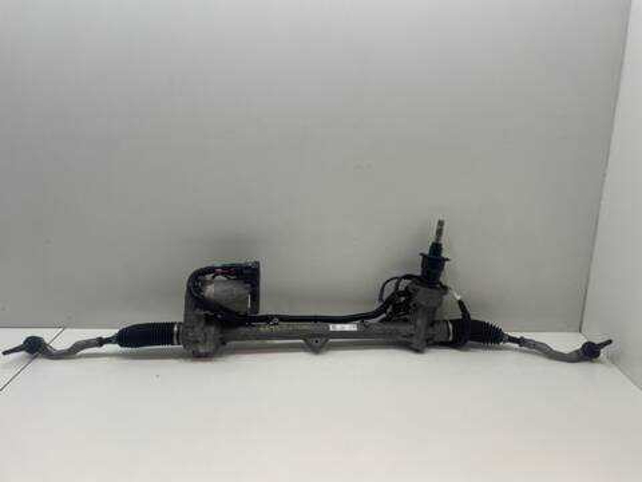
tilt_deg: -16.4
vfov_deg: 53.1
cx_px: 321
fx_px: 482
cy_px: 241
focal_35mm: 26
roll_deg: -0.8
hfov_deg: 67.3
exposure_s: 1/100
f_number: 1.6
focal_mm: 4.2
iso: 50
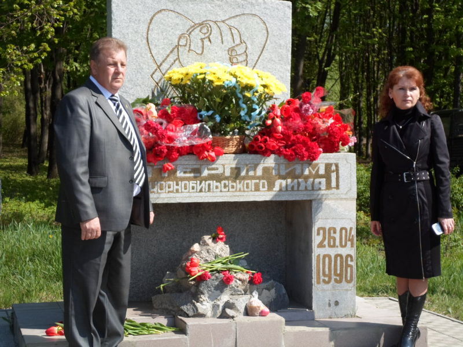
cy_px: 174
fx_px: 1083
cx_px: 232
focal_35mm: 81
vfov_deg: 18.2
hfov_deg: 24.1
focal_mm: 14.6
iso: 80
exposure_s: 1/250
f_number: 4.7
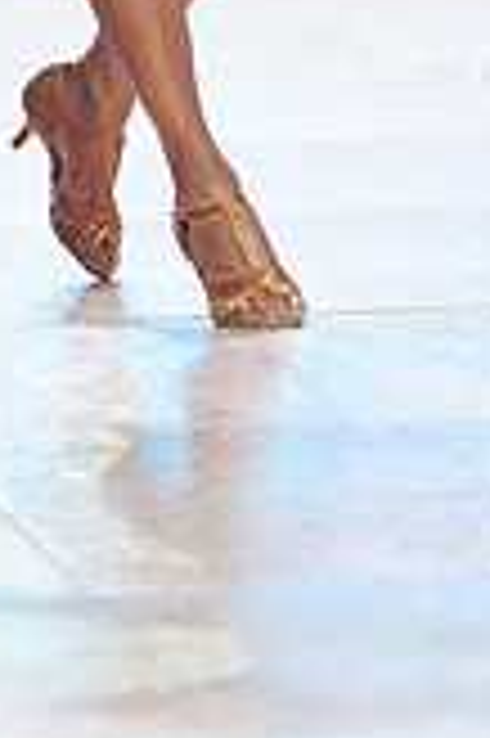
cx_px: -339
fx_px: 10986
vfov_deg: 3.8
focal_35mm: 537
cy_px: -414
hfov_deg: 2.5
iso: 2000
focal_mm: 152
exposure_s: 1/400
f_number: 2.8
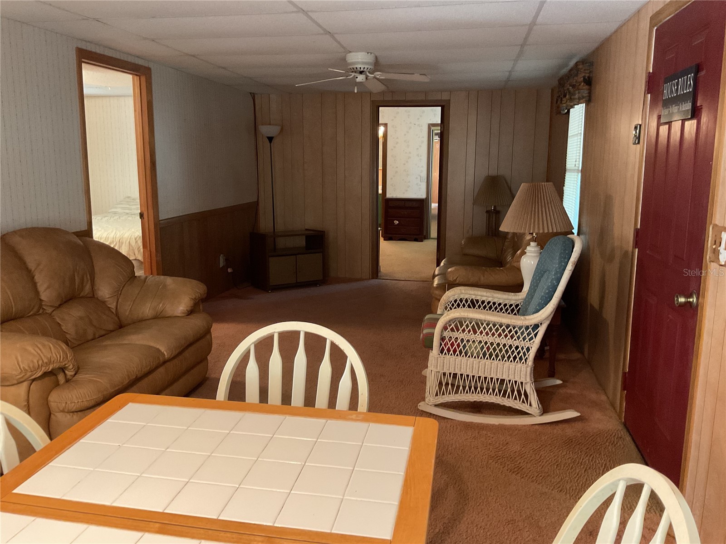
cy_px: 272
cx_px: 363
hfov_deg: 61.7
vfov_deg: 48.2
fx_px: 608
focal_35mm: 29
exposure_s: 1/30
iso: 320
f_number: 1.8
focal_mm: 3
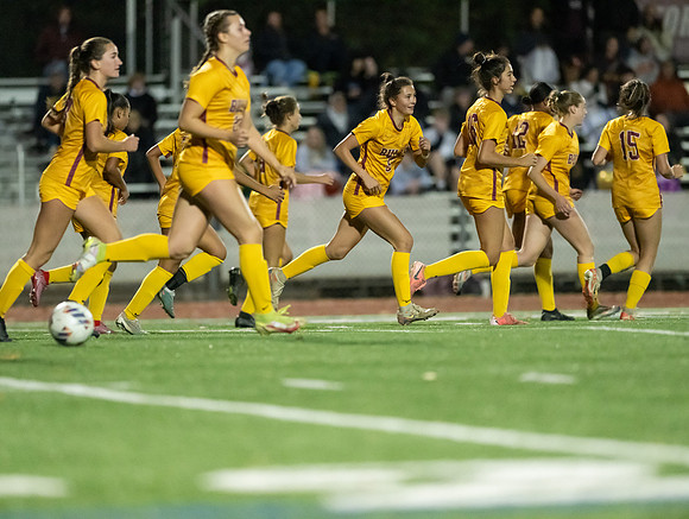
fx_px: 6488
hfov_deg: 6.1
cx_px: 344
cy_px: 260
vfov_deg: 4.6
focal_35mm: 325
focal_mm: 300
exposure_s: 1/1000
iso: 16000
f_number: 2.8
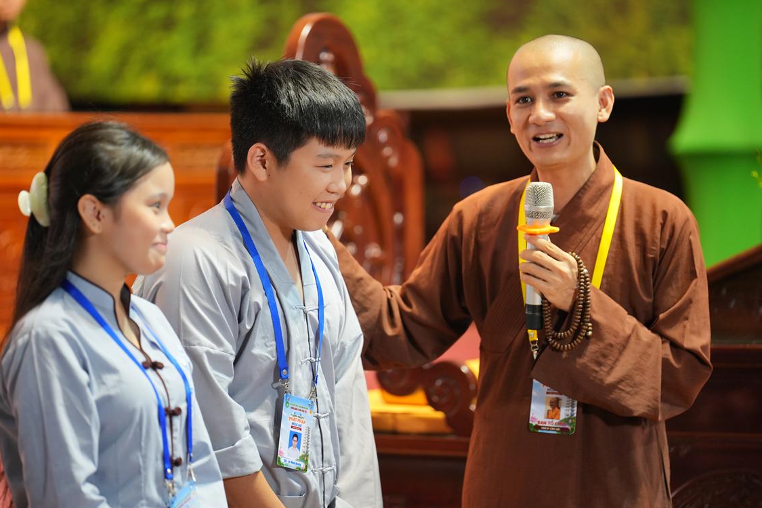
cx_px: 383
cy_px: 251
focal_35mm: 192
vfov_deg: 7.2
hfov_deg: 10.7
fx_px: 4064
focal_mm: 180
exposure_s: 1/100
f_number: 2.8
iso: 2000
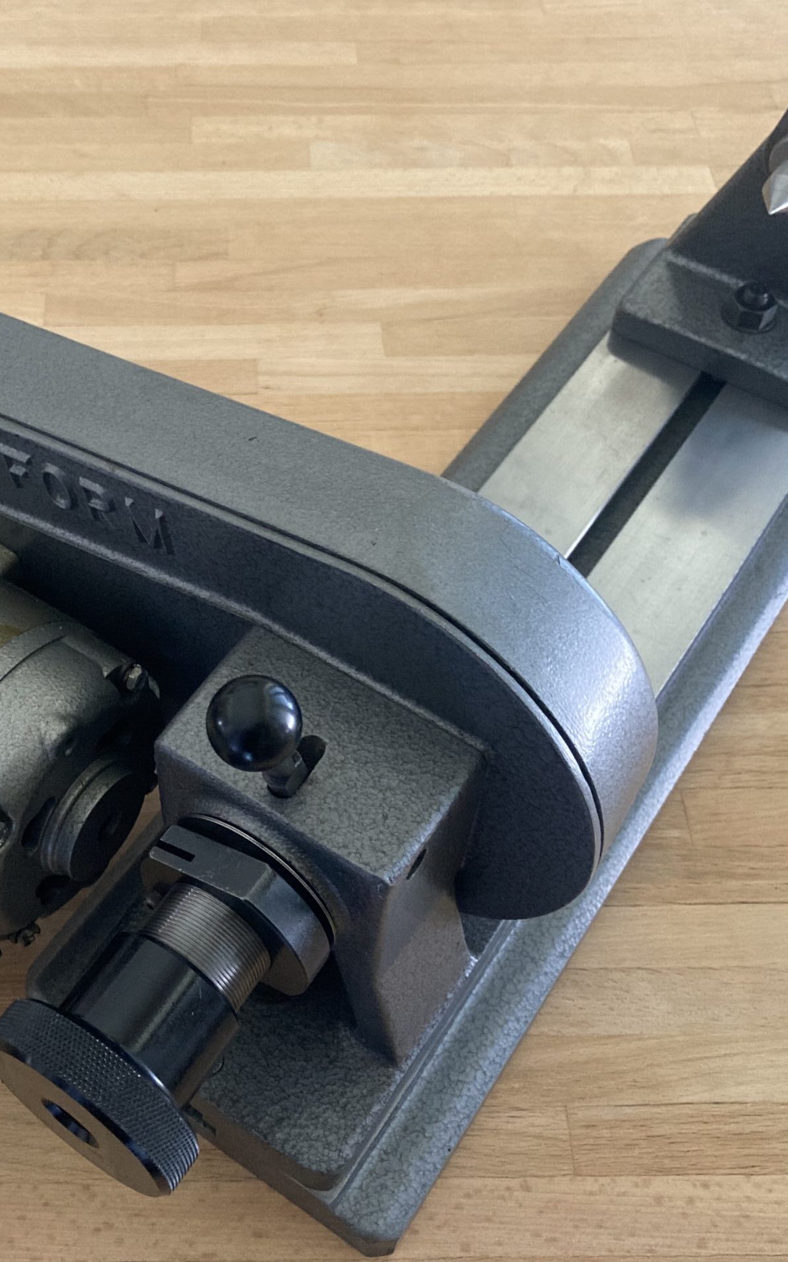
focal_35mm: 40
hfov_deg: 31.7
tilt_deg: -54.0
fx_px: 1375
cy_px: 629
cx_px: 254
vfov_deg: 49.3
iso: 400
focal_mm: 3.99
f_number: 1.8
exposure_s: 1/33
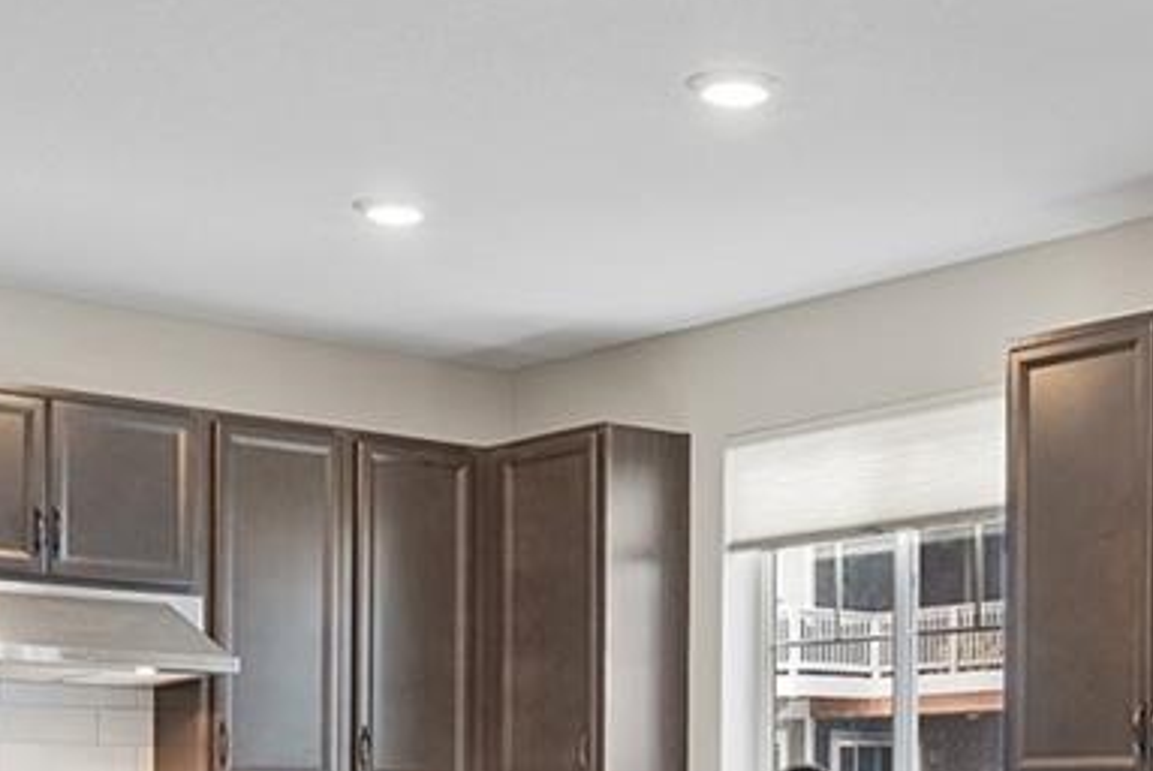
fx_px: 2276
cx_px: 786
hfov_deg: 28.2
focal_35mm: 71
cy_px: 885
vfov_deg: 18.4
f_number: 11
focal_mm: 17
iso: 250
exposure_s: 2
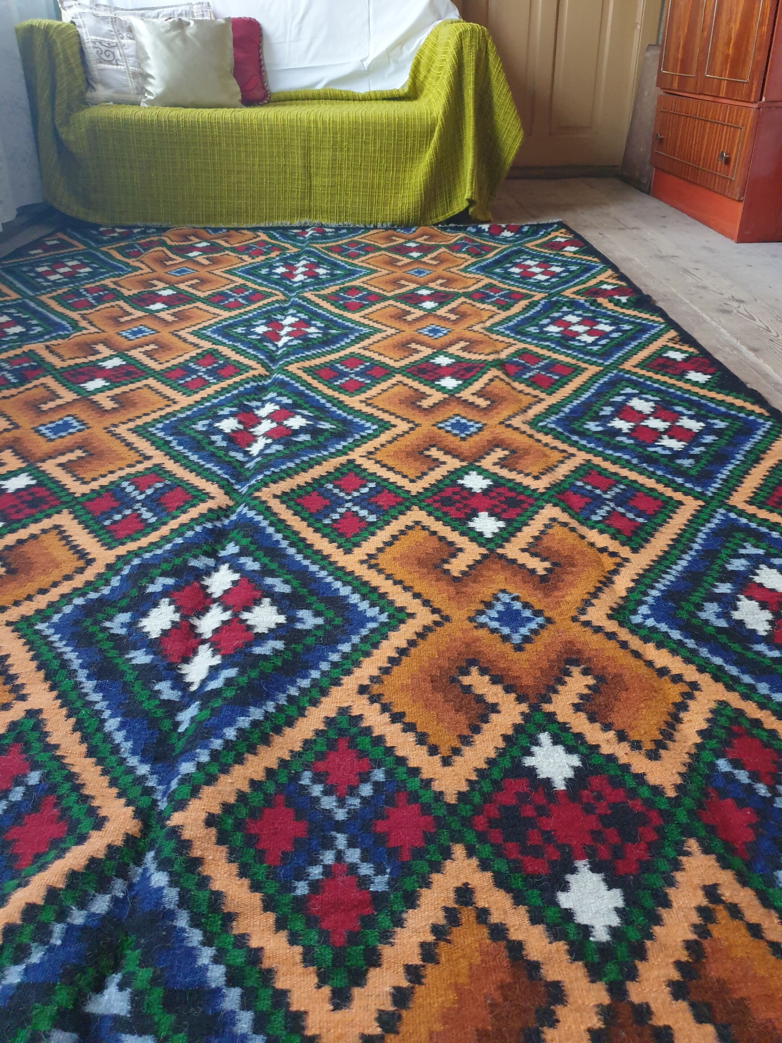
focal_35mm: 26
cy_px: 522
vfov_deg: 67.3
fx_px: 783
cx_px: 391
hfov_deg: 53.1
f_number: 1.5
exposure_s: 1/50
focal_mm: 4.3
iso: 250
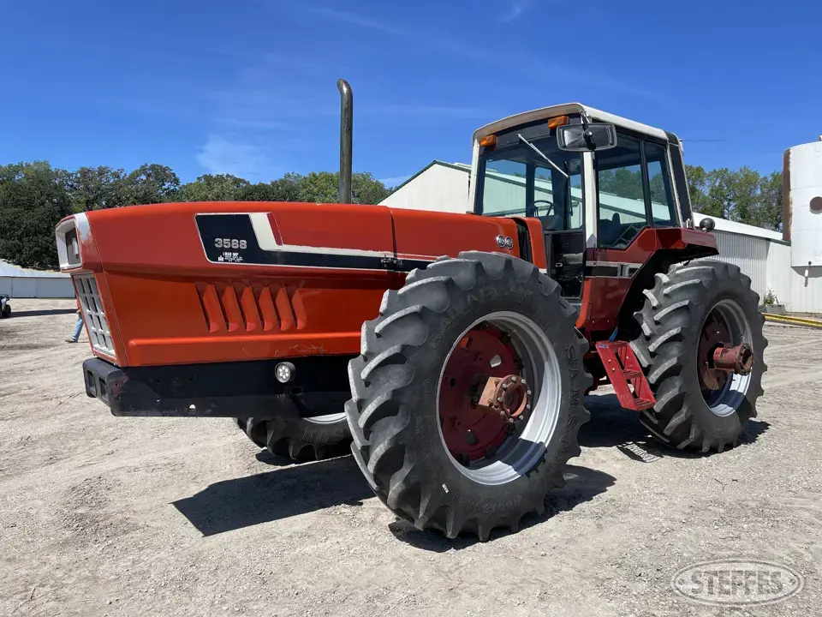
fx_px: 617
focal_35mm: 26
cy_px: 308
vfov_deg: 53.1
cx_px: 411
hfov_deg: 67.3
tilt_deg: -1.1
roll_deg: -0.8
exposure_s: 1/2660
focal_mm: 5.1
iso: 32
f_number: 1.6
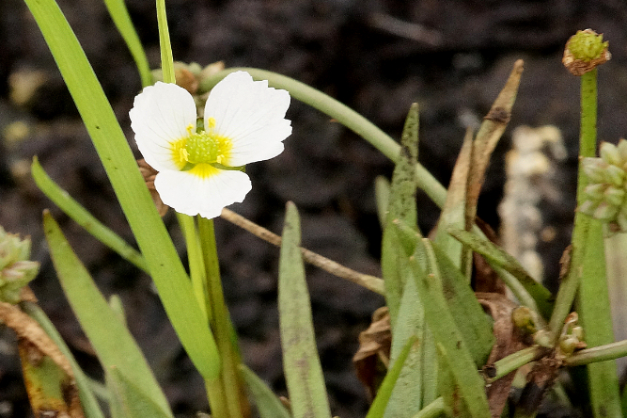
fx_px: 4700
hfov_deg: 7.6
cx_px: 347
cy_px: 346
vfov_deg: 5.1
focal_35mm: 270
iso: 1250
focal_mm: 100
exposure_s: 1/160
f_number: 13
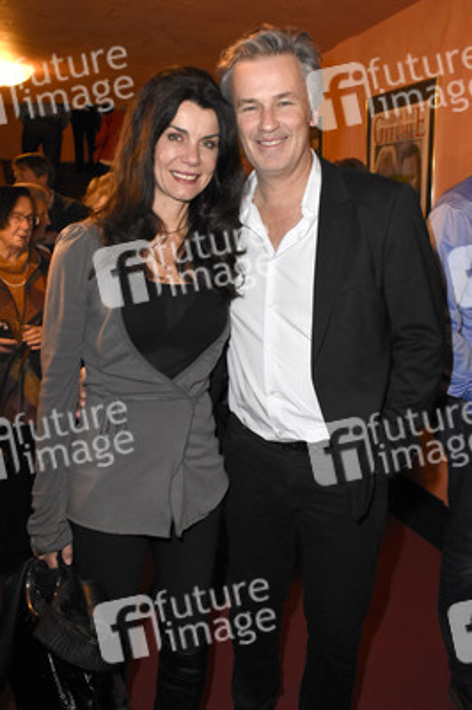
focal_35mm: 36
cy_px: 355
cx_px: 236
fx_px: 709
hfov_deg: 36.8
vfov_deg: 53.2
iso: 3200
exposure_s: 1/60
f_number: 6.3
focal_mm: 24
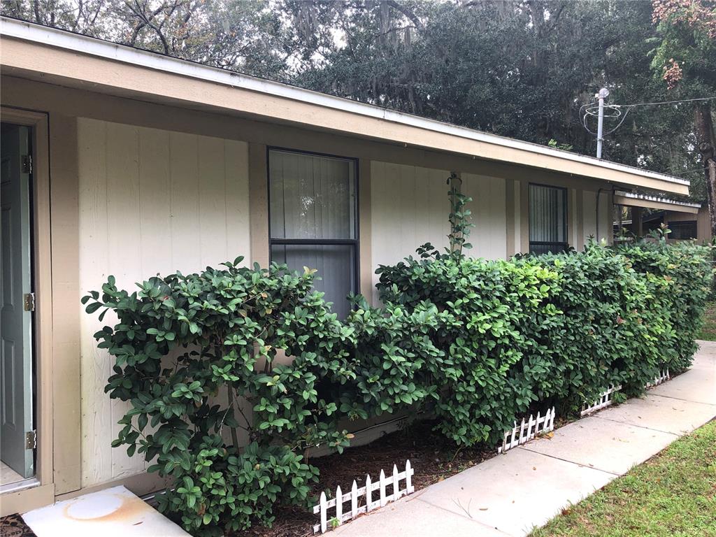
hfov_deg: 63.4
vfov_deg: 49.7
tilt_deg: -2.2
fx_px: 579
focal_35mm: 28
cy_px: 268
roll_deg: +0.3
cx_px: 358
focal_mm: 3.99
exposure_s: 1/249
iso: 20
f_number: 1.8
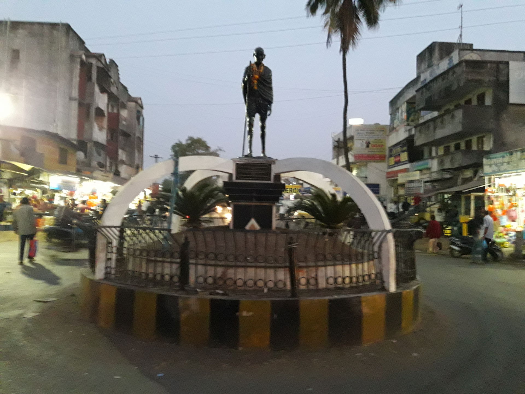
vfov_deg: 49.7
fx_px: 425
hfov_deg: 63.4
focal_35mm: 28
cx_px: 262
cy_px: 197
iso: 800
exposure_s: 1/17
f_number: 1.9
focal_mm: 3.7
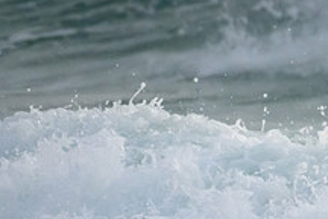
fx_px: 24443
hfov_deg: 0.8
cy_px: 288
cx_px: 437
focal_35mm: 2683
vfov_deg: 0.5
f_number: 11
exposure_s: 1/4000
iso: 5000
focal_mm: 1000
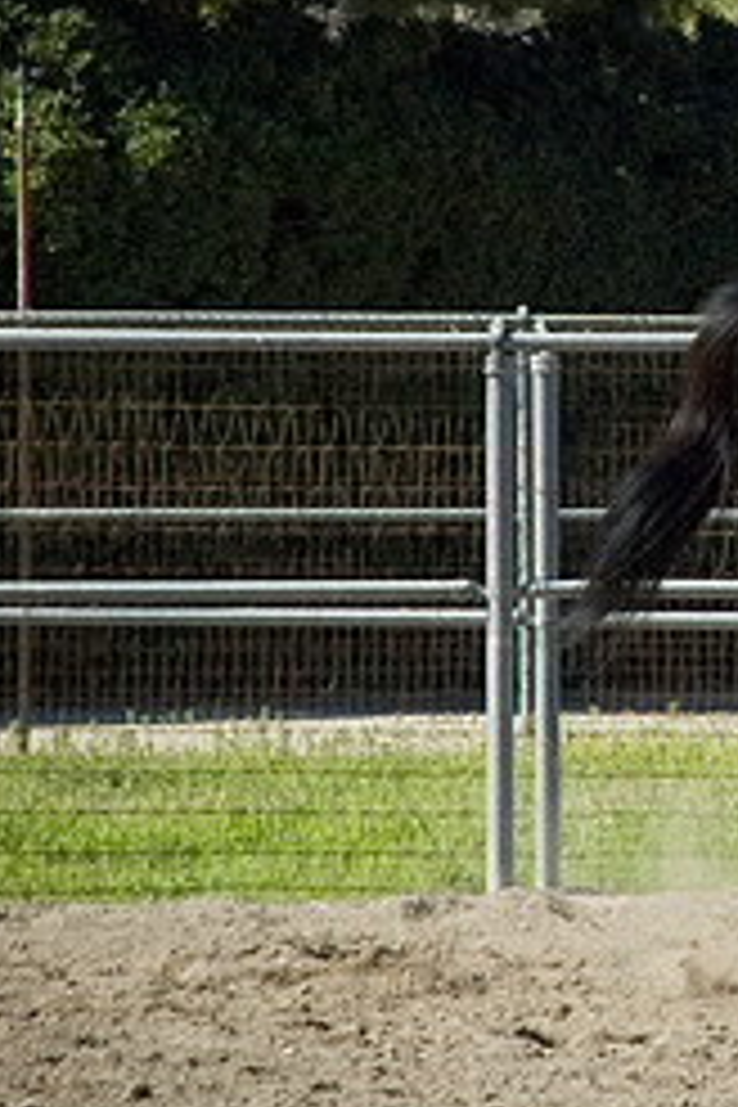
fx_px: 14672
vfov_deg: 4.3
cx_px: 1202
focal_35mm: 477
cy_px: 342
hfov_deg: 2.9
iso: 800
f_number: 5.6
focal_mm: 135
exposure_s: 1/400
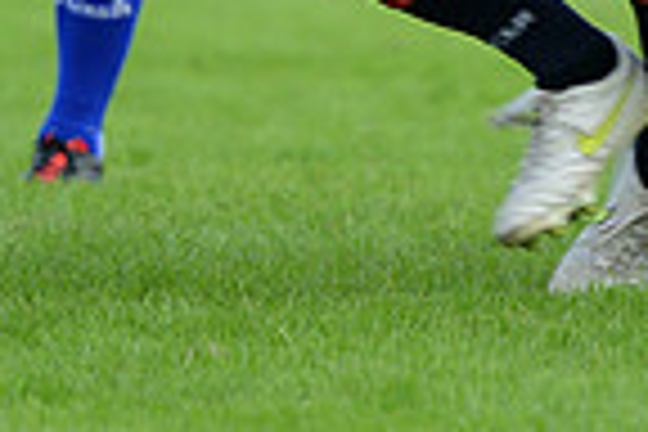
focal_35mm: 1087
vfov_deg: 1.3
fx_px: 19564
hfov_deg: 1.9
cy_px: -412
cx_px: 504
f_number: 4
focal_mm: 270
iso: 1000
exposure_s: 1/500
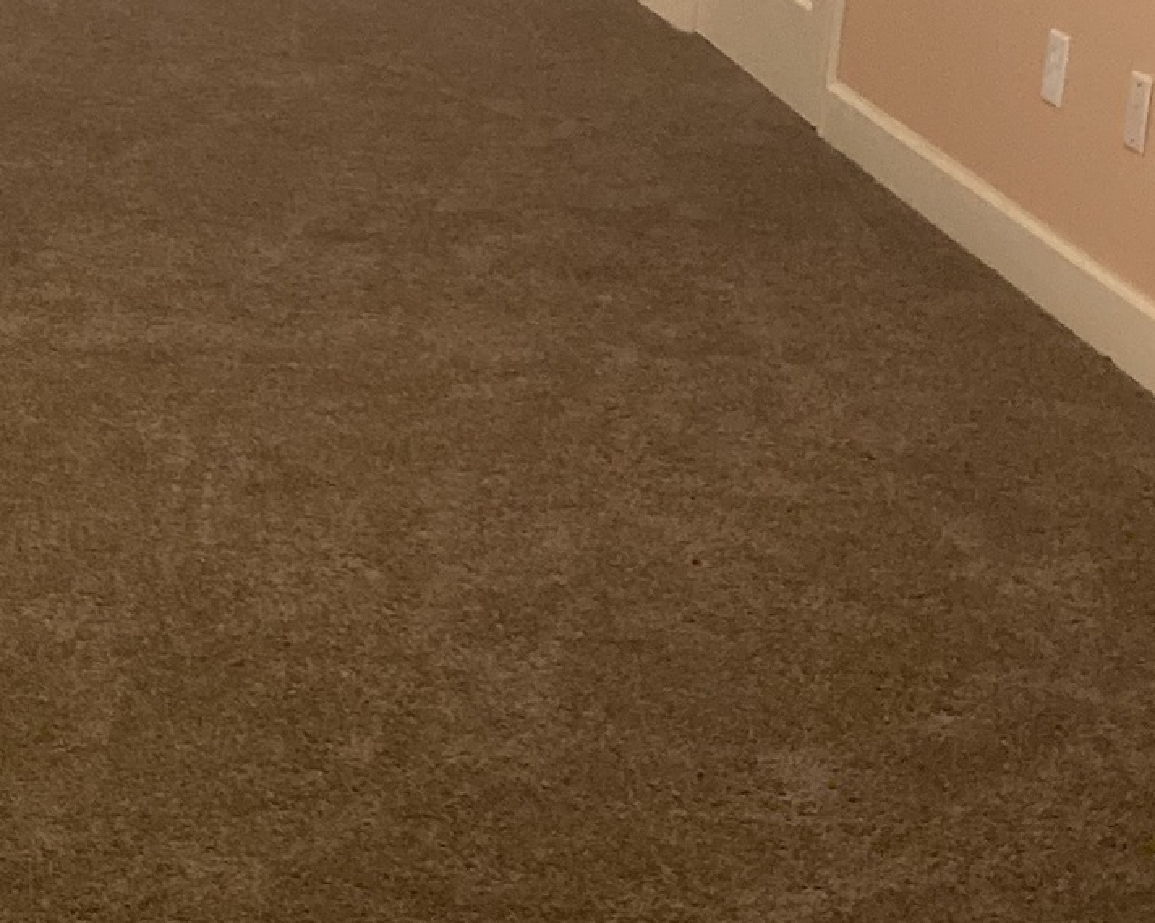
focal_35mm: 82
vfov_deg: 18.5
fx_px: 2802
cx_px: -212
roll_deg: -0.8
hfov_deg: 21.7
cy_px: 177
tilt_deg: -15.3
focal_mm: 4.25
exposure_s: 1/30
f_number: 1.8
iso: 640
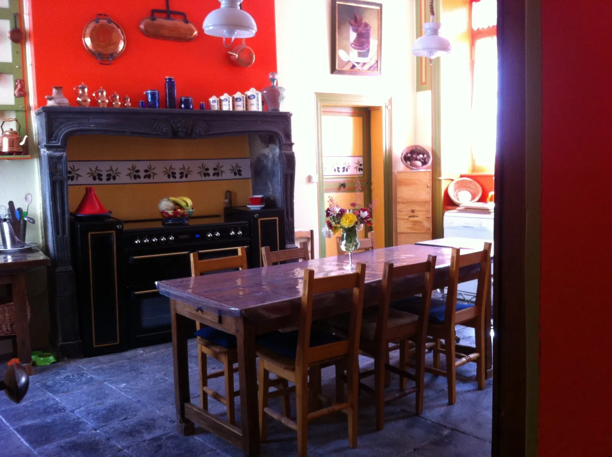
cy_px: 228
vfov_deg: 40.6
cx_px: 306
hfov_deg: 52.7
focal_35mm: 35
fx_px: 618
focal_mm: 3.85
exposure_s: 1/15
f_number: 2.8
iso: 160
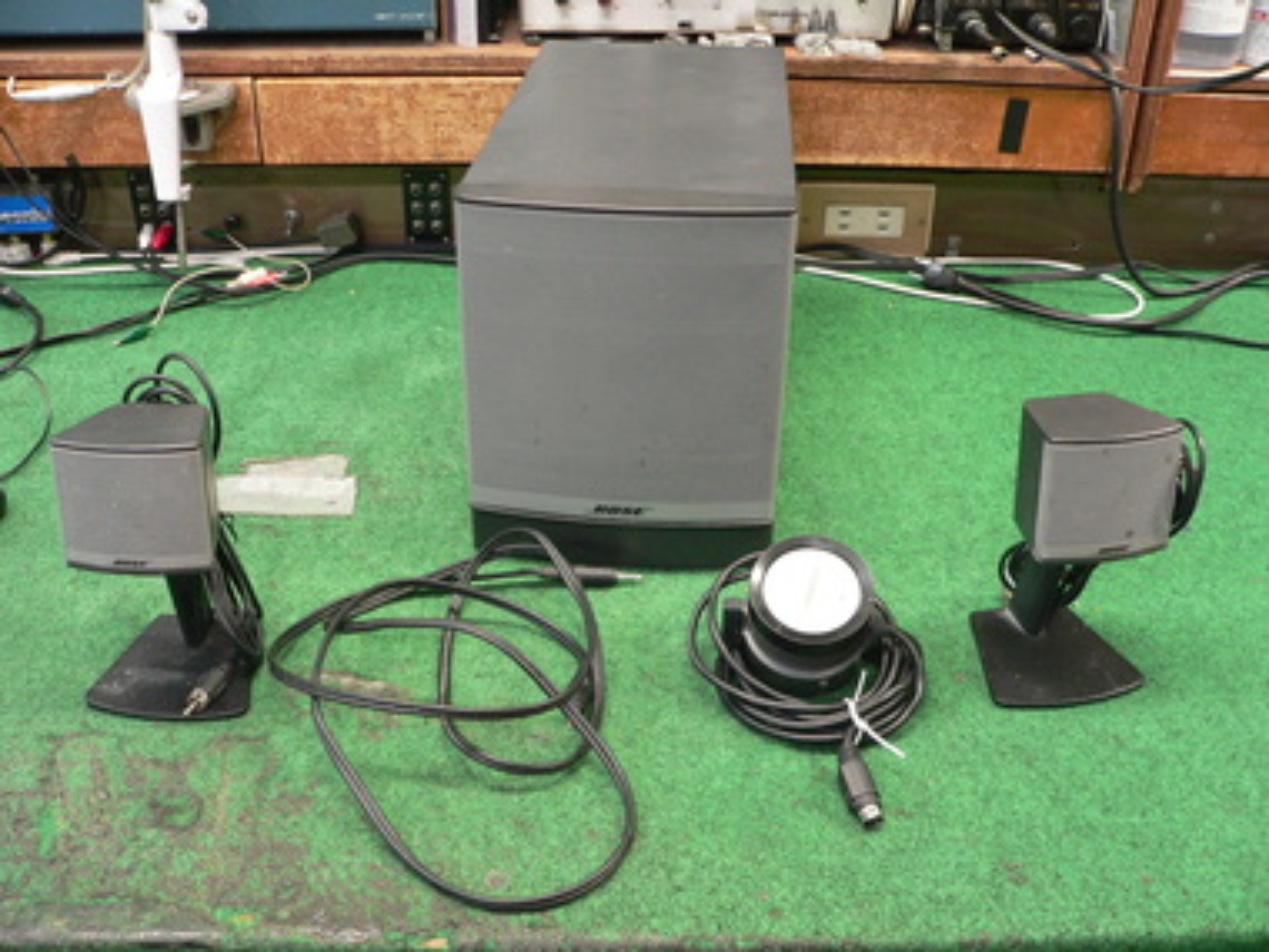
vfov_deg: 39.7
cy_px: 476
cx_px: 634
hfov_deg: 51.4
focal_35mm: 36
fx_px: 1320
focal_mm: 6
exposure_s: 1/10
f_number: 2.8
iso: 200
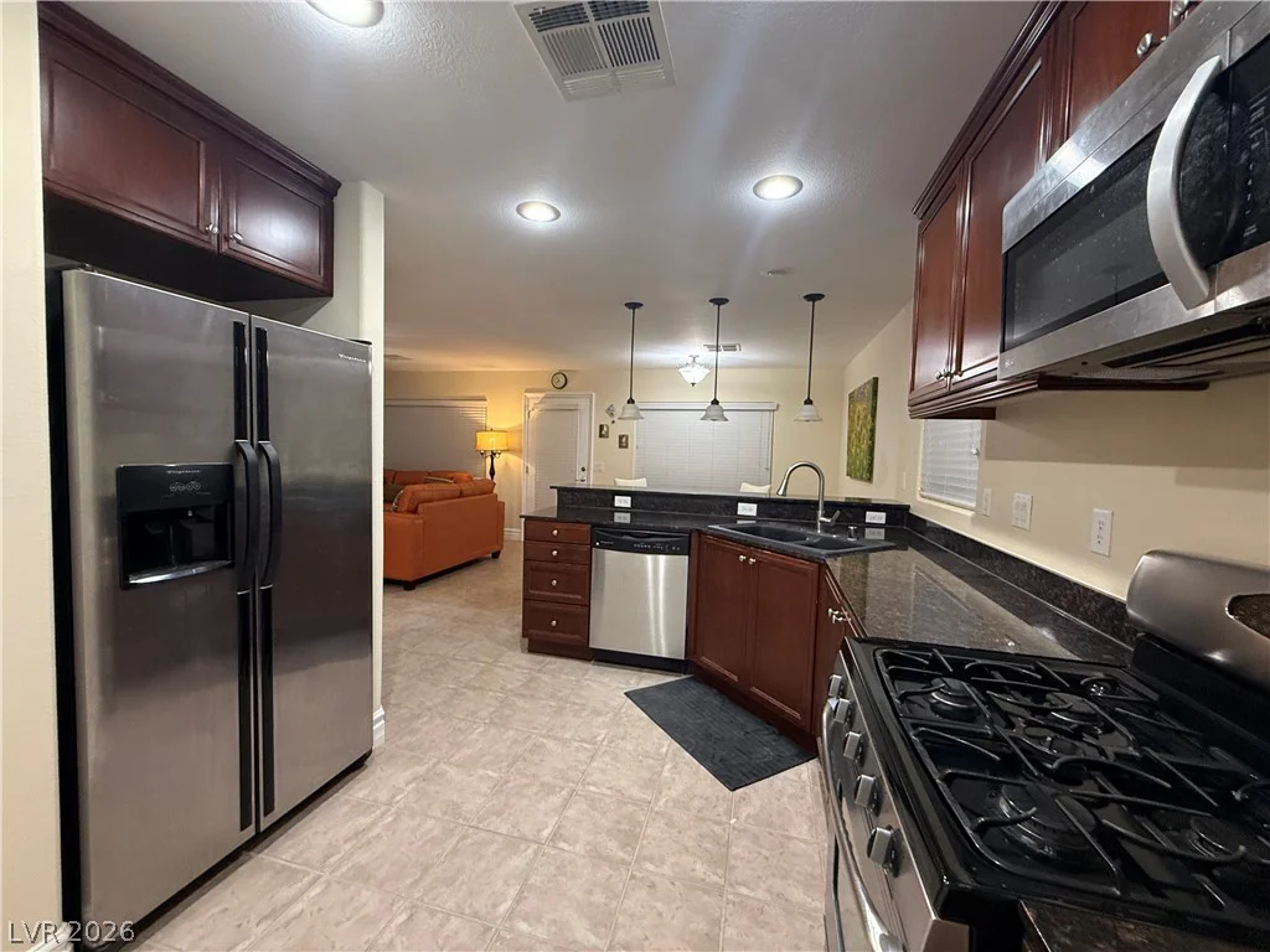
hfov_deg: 102.1
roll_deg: -1.9
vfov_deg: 85.7
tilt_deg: -2.9
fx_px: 514
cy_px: 476
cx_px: 635
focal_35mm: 14
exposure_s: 1/60
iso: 400
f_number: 2.2
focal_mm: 2.22
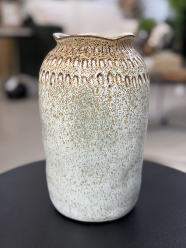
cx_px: 93
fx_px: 344
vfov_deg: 39.7
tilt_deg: -16.3
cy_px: 124
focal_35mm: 48
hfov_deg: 30.3
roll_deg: -0.9
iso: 80
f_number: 1.78
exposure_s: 1/60
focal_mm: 6.76
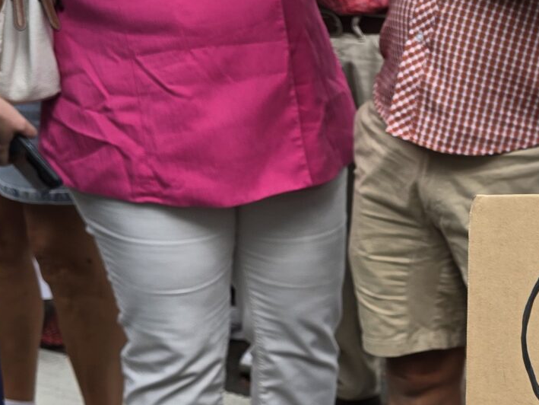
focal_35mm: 83
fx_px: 1293
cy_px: 504
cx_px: 889
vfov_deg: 16.9
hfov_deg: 19.4
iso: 16
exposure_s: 1/180
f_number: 1.7
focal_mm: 6.3
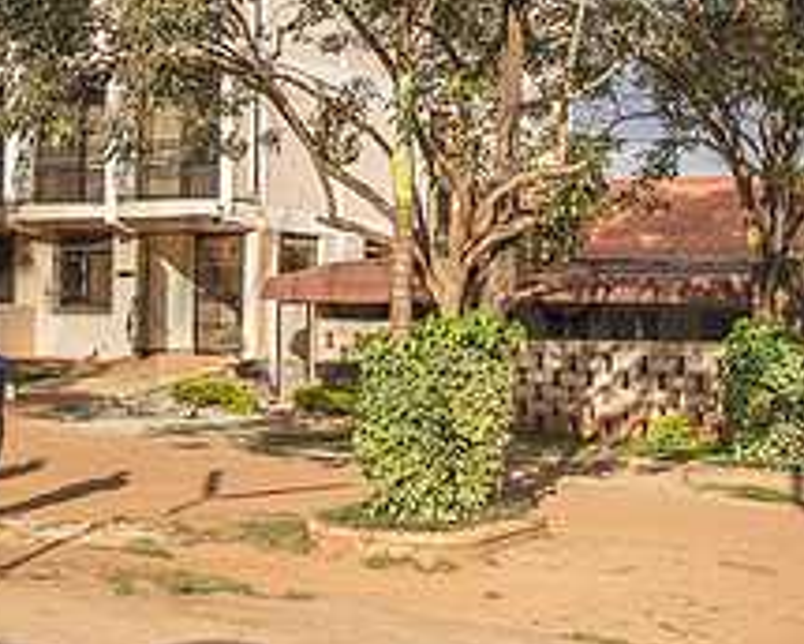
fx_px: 1689
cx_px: -22
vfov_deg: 21.6
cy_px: 301
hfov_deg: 25.3
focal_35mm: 71
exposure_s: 1/3200
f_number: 2
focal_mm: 28
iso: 100
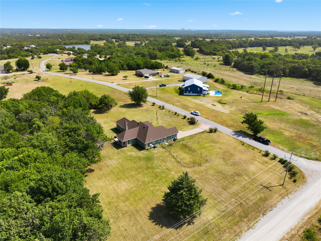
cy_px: 120
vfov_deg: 56.8
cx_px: 160
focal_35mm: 24
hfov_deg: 71.6
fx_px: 222
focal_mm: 12.3
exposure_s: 1/2500
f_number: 2.8
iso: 150
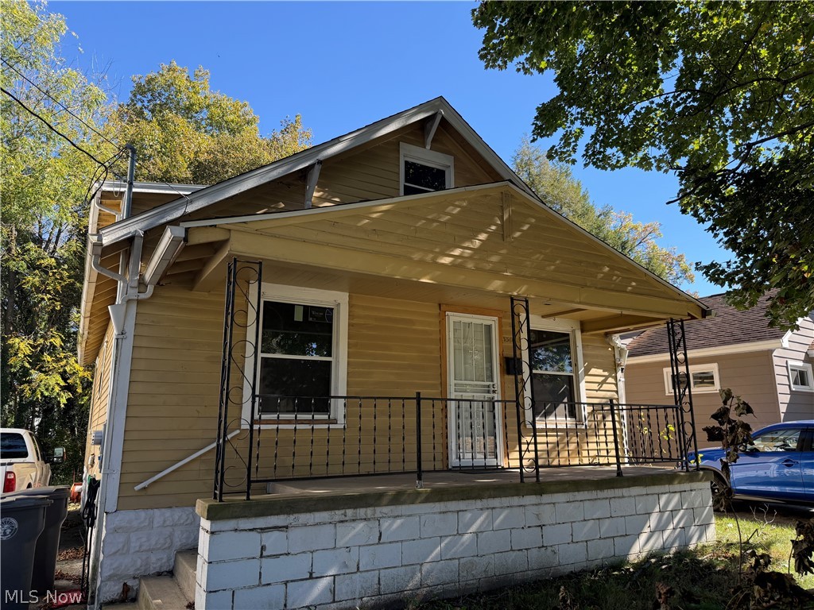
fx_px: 564
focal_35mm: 24
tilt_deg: +11.8
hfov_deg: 71.6
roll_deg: +0.6
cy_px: 305
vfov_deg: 56.8
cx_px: 407
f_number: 1.78
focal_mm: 6.76
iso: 100
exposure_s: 1/1174
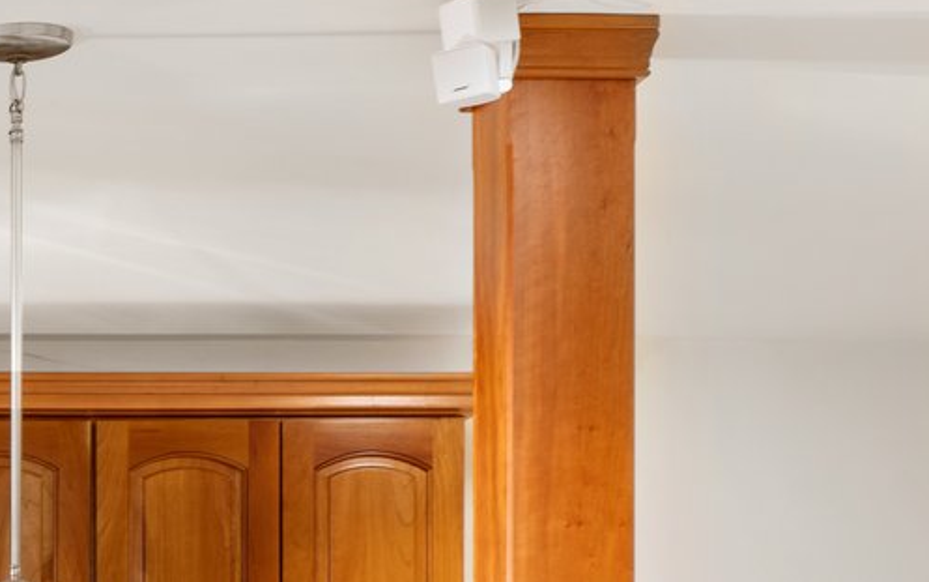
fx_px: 3723
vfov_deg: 8.5
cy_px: 1103
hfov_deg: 13.3
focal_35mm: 147
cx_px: -533
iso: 320
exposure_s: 4
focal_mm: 35
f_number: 11
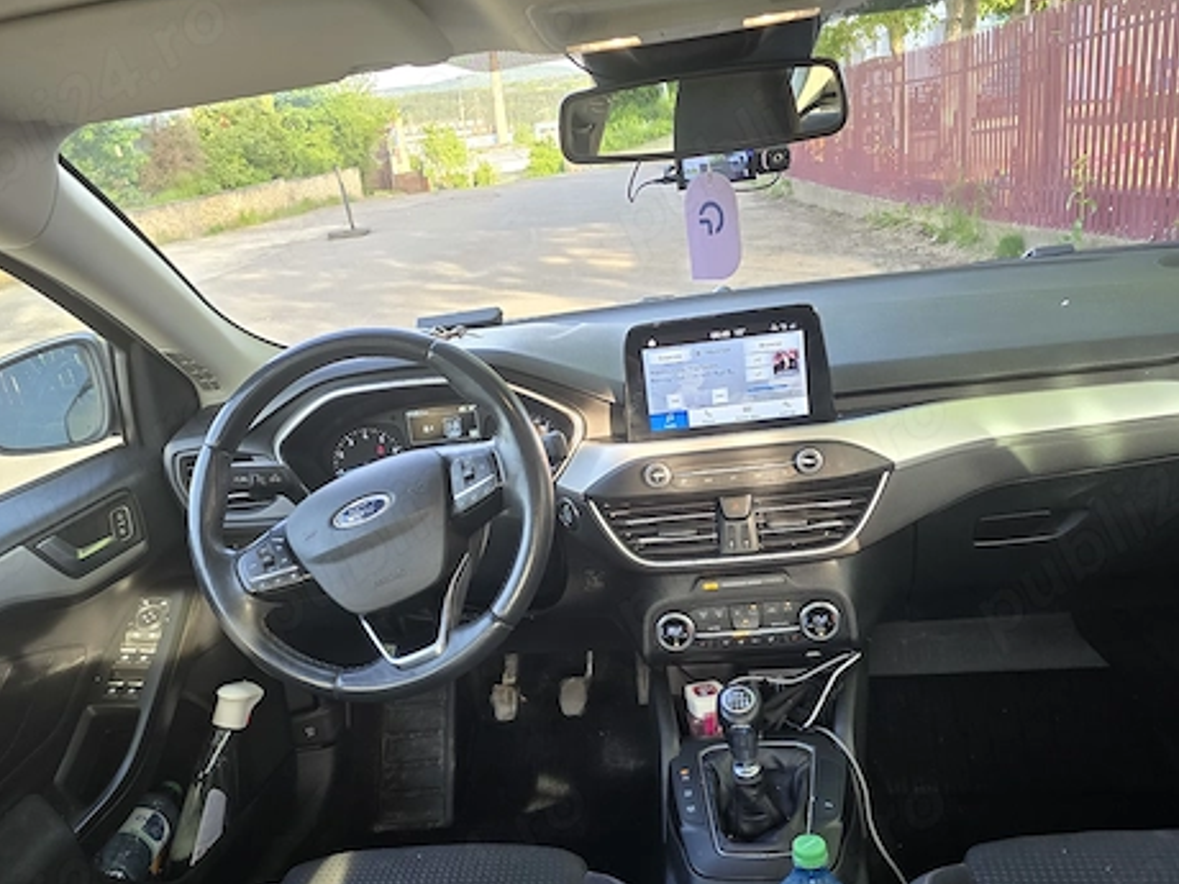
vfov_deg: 46.5
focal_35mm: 30
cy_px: 541
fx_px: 1022
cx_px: 600
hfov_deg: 60.0
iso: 125
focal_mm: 6.3
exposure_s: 1/180
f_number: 1.7
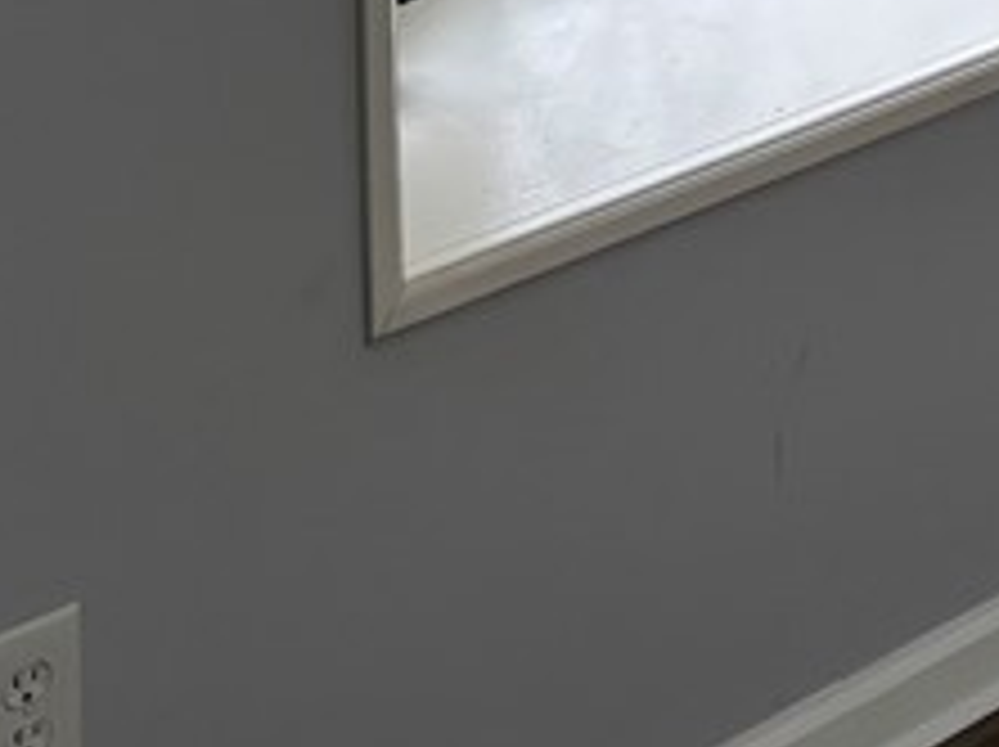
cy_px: -864
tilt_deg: -7.1
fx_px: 3459
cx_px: 1382
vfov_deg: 10.9
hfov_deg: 15.5
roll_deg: -1.2
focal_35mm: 120
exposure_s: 1/120
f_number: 1.6
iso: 64
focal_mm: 5.96
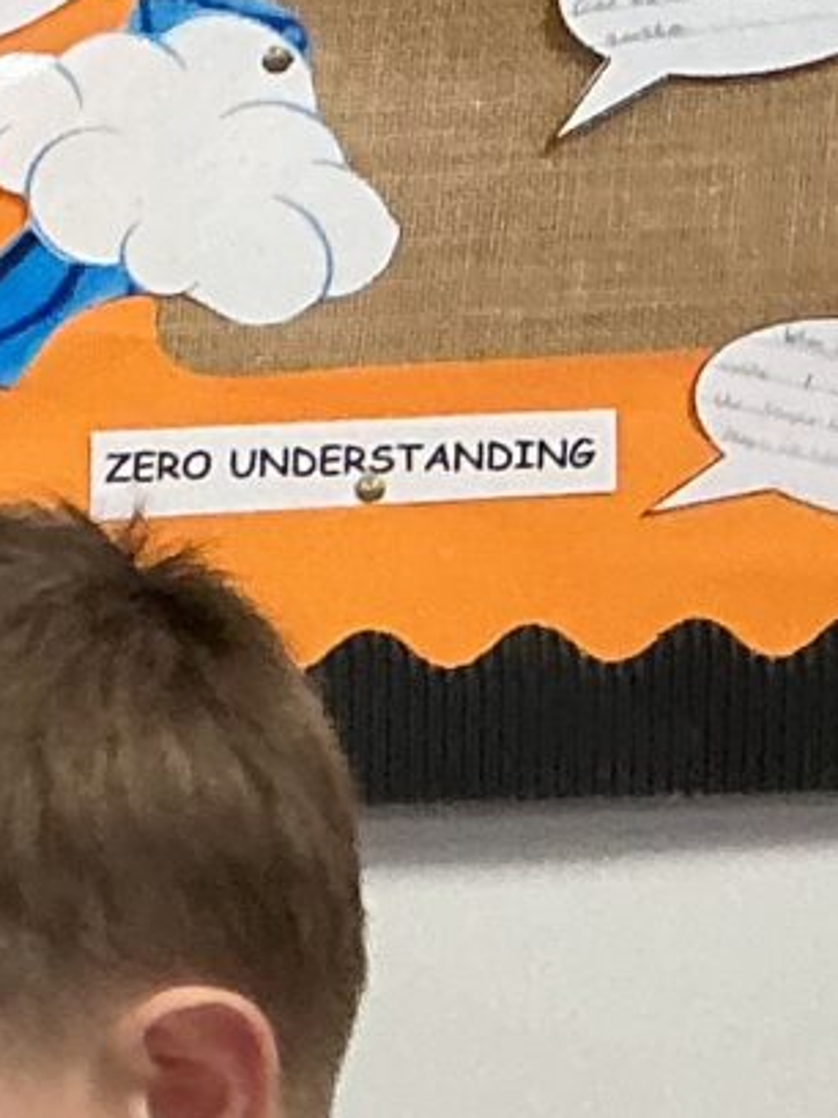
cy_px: 1299
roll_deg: +2.8
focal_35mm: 182
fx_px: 5875
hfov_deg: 7.0
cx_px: -1996
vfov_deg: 10.7
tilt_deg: -9.4
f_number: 1.8
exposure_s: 1/60
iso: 100
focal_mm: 3
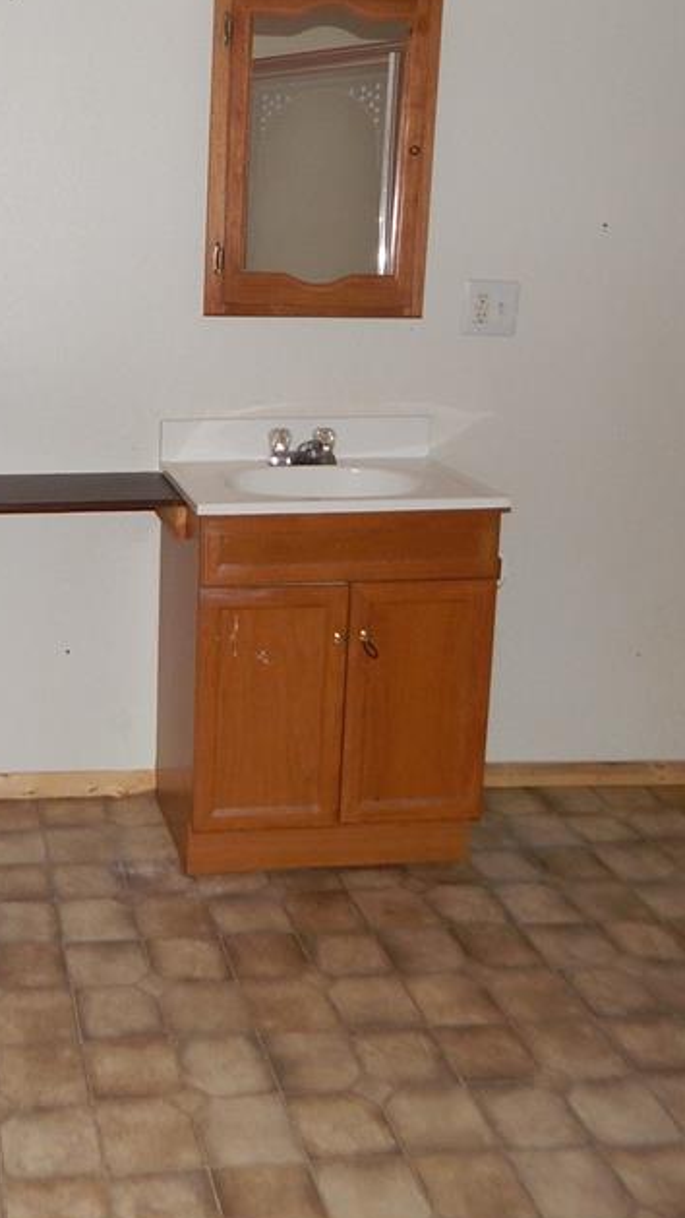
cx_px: 70
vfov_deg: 51.3
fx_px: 1259
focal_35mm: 39
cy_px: 502
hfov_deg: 29.2
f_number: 3
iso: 200
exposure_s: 1/30
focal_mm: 4
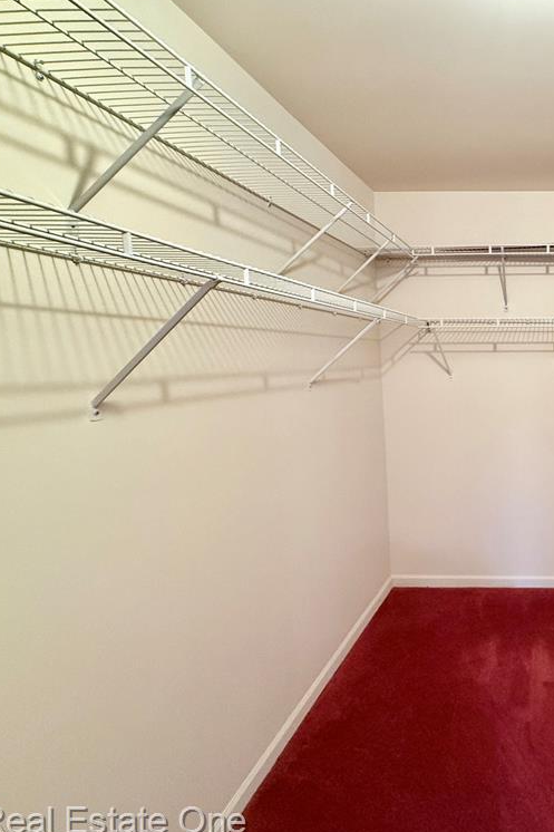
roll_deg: -0.1
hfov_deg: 51.0
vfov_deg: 84.0
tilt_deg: -7.6
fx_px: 462
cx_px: 543
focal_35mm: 20
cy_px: 418
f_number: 2.2
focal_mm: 2.22
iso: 500
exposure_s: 1/60
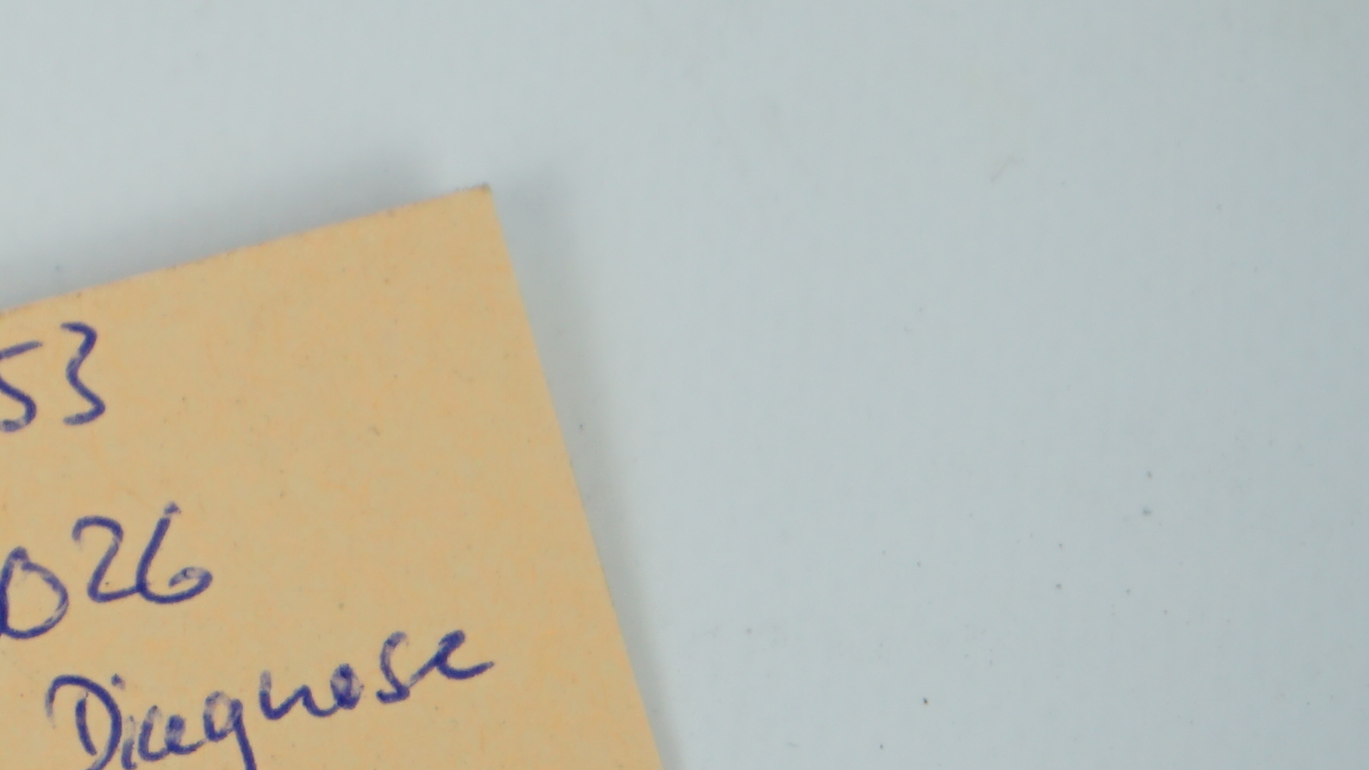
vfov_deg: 4.4
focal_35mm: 277
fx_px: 10055
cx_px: -896
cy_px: 203
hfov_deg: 7.6
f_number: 7.1
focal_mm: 70
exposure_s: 1/200
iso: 200
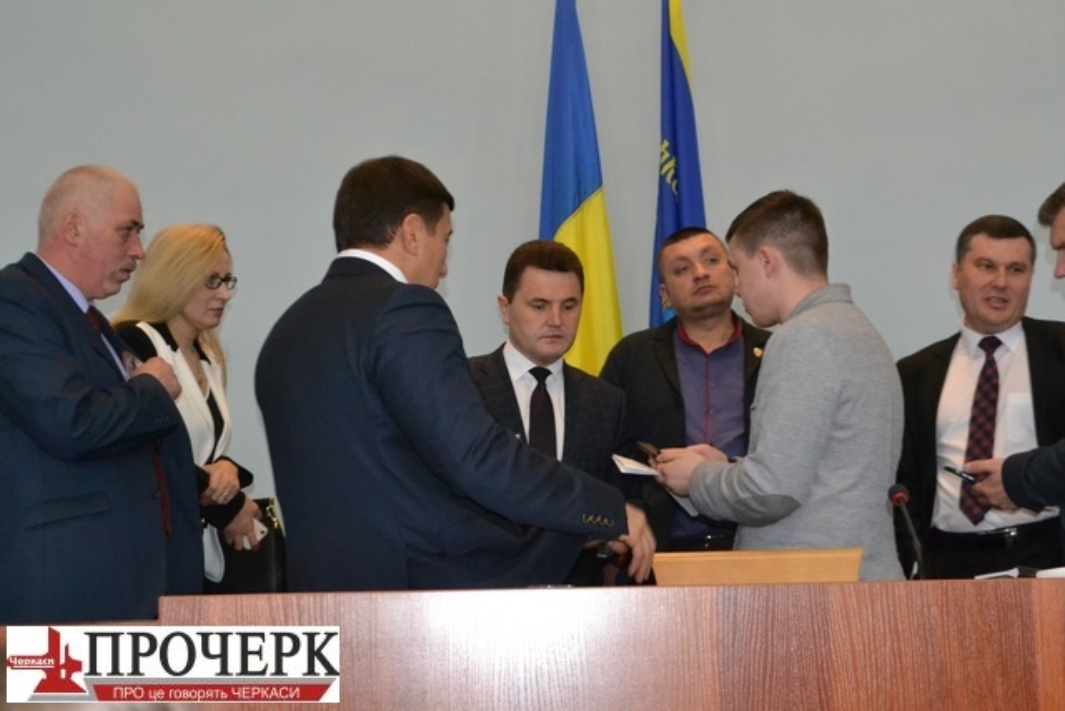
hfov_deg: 36.9
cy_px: 356
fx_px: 1598
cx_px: 532
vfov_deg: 25.1
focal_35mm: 54
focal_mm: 36
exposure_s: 1/60
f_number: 5
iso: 3200
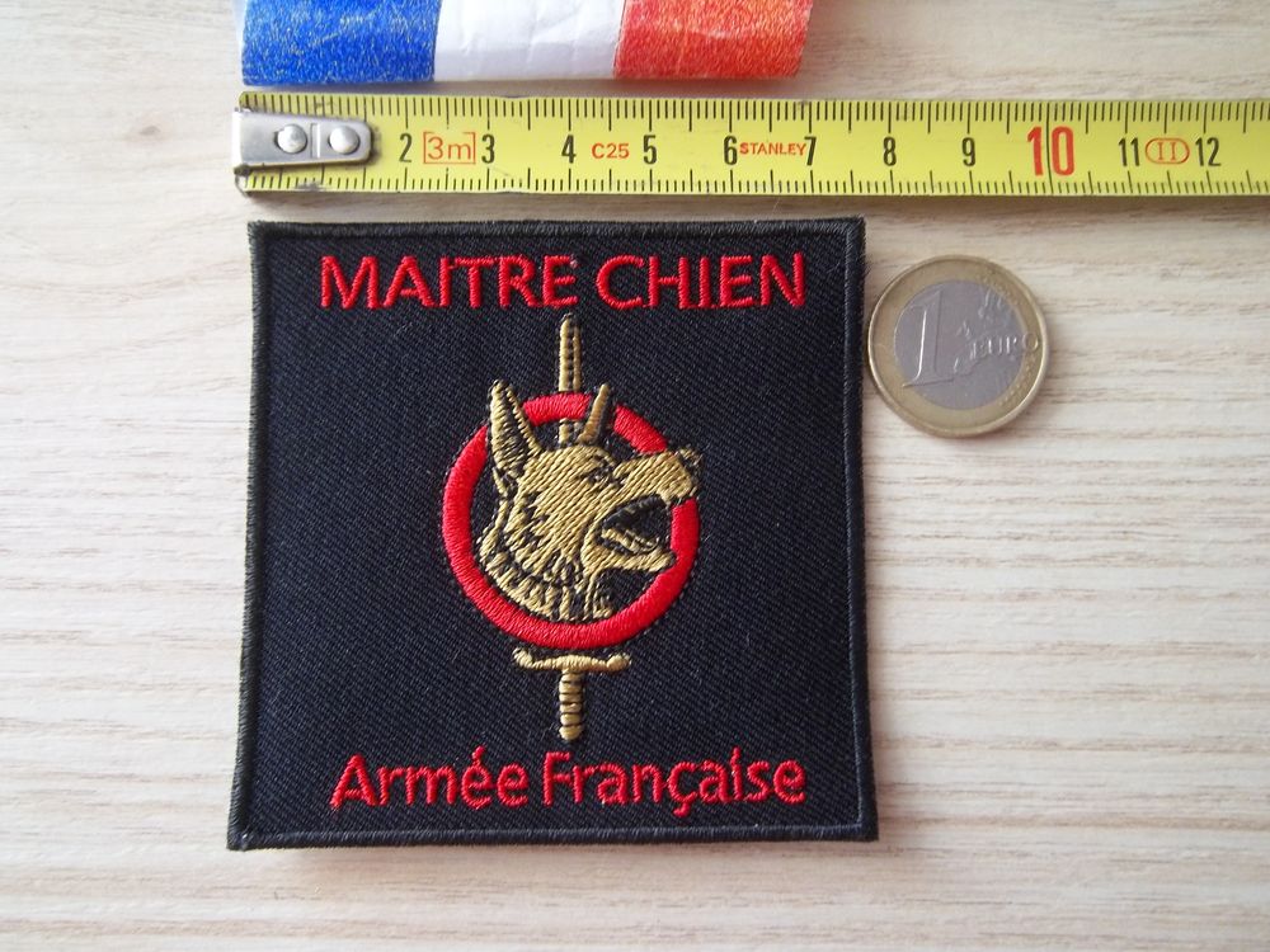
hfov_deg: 63.4
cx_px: 635
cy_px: 476
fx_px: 1027
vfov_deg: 49.7
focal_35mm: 28
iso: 160
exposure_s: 1/20
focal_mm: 5.05
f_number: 3.5
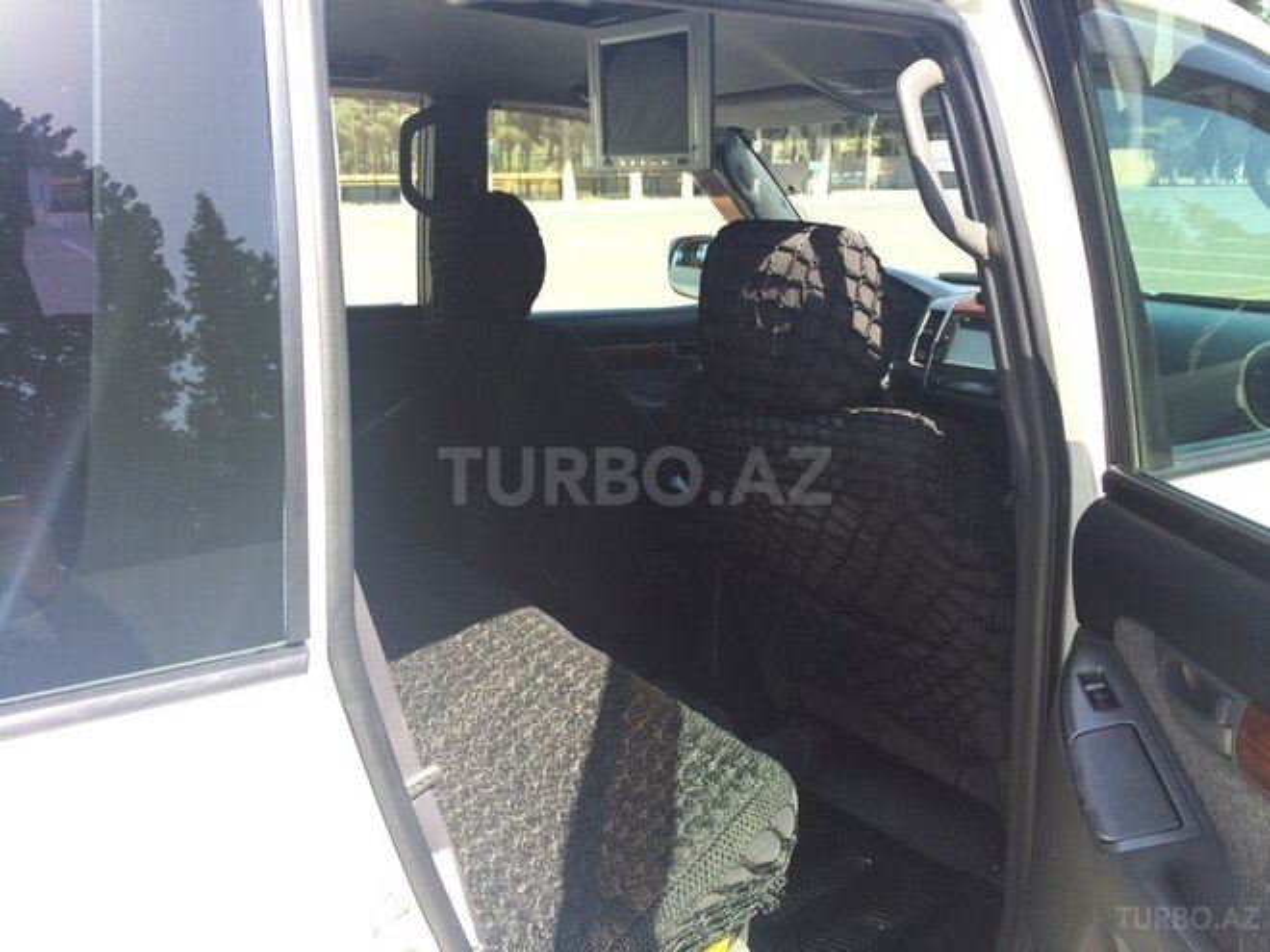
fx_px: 1064
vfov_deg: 48.2
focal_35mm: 29
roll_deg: -0.7
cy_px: 476
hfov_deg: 61.7
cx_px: 635
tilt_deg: -17.2
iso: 32
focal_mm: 4.15
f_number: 2.2
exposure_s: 1/380
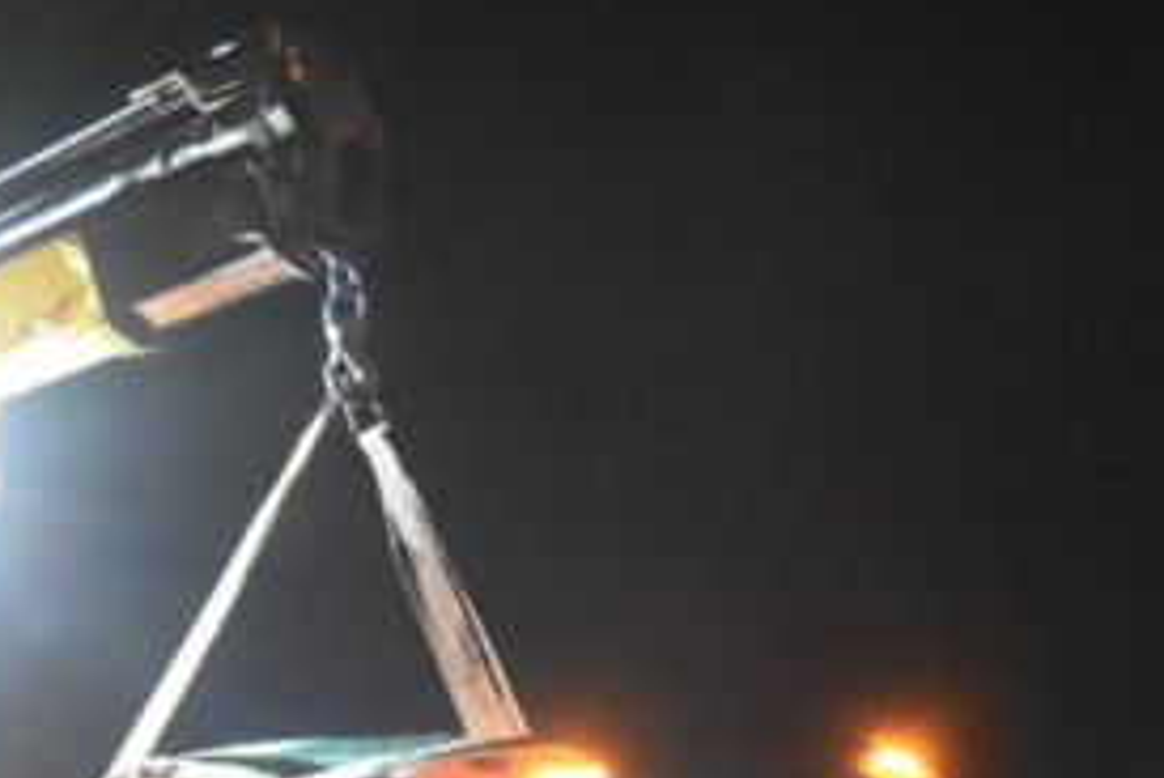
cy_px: 1118
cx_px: 561
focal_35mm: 84
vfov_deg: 15.3
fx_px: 2706
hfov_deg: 24.3
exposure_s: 1/60
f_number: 3.2
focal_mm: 17
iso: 6400
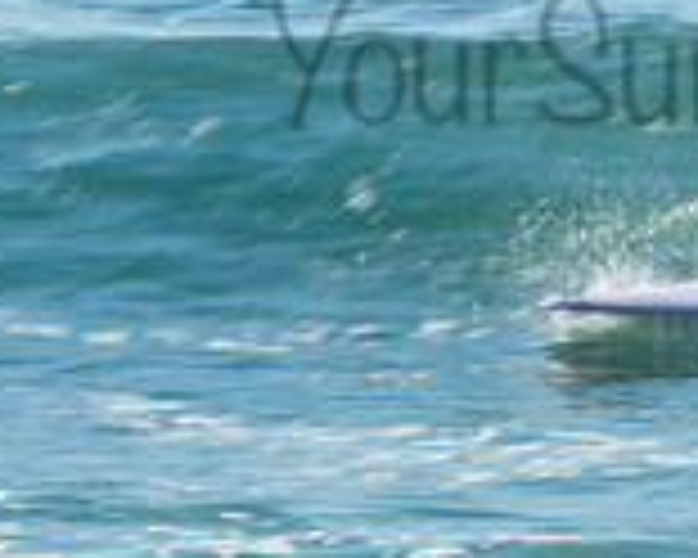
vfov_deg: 1.0
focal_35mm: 1629
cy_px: 20
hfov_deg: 1.2
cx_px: 734
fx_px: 33652
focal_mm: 310
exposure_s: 1/30
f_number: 22
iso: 100
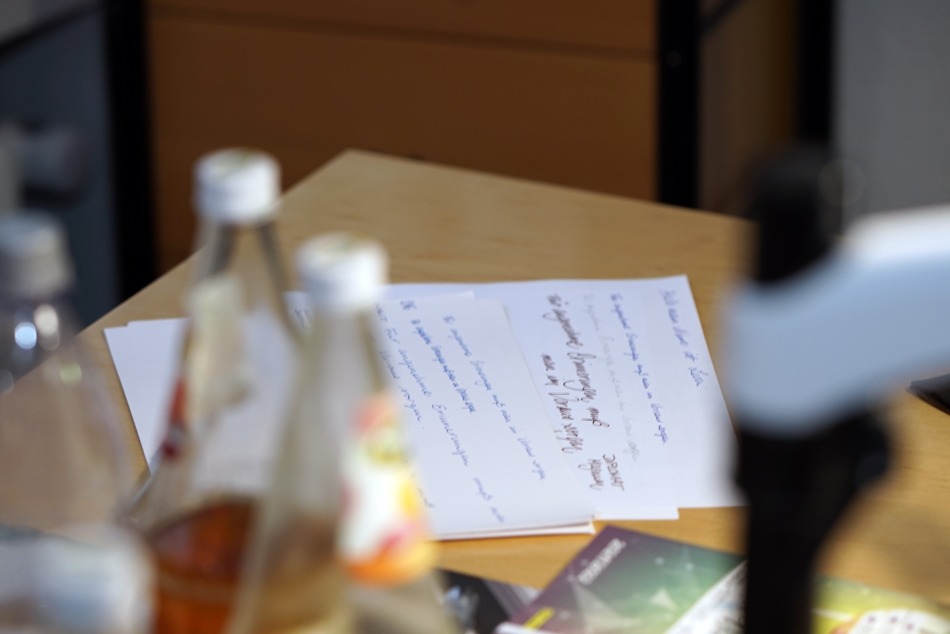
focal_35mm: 127
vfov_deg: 10.8
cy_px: 317
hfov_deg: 16.1
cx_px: 475
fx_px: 3352
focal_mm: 85
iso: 320
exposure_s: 1/160
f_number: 2.5
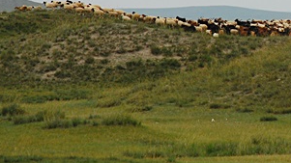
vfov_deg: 2.1
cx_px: 272
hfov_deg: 3.8
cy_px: 1
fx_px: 4361
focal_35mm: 565
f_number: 6.3
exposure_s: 1/1000
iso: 400
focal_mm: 135
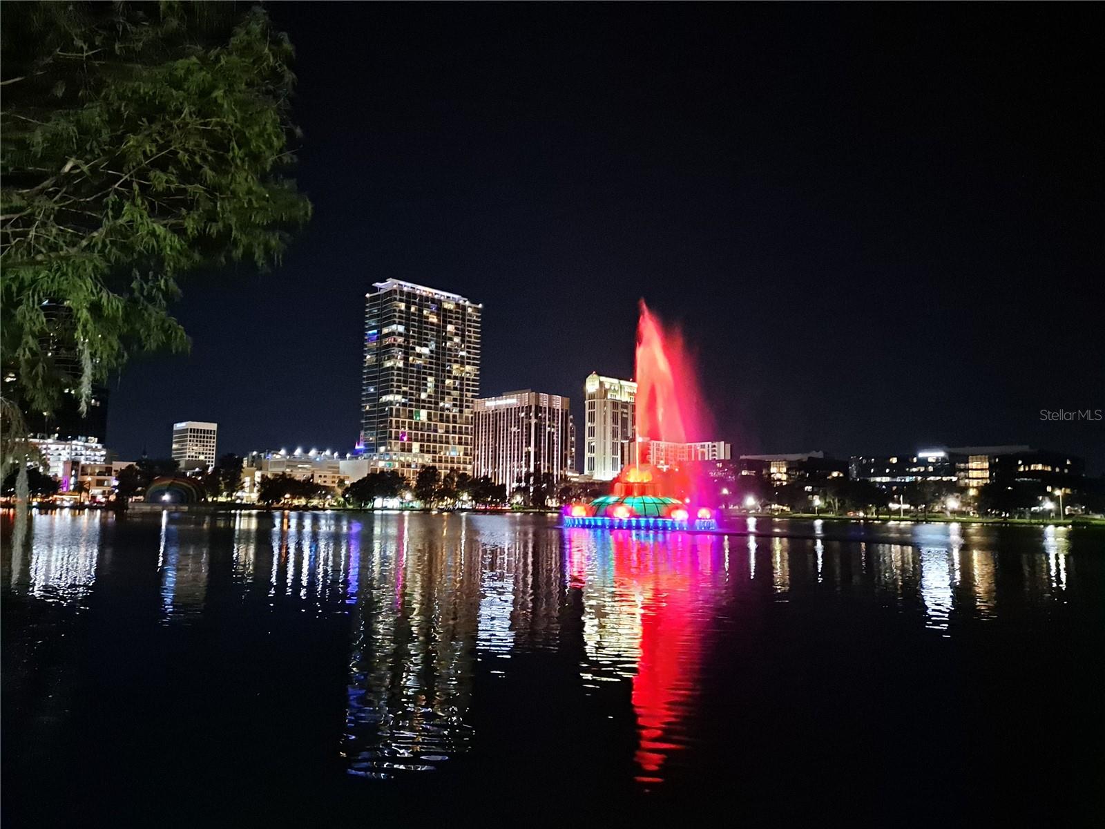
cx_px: 552
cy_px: 414
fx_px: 798
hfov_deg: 69.4
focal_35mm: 25
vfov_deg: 54.9
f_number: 2
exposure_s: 1/10
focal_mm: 4.6
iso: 2000
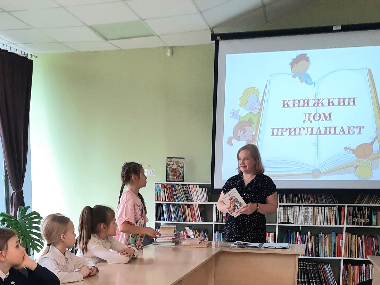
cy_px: 142
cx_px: 190
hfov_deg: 69.4
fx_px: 275
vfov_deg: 54.9
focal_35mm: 25
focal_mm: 4.6
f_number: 2
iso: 100
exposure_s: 1/60.2
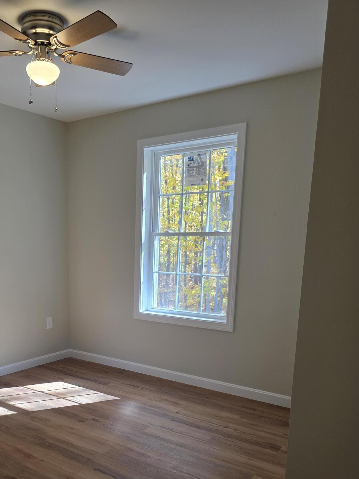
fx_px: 443
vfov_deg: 55.6
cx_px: 115
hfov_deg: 43.4
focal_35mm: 32
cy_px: 321
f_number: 1.7
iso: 80
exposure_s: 1/120
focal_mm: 6.3
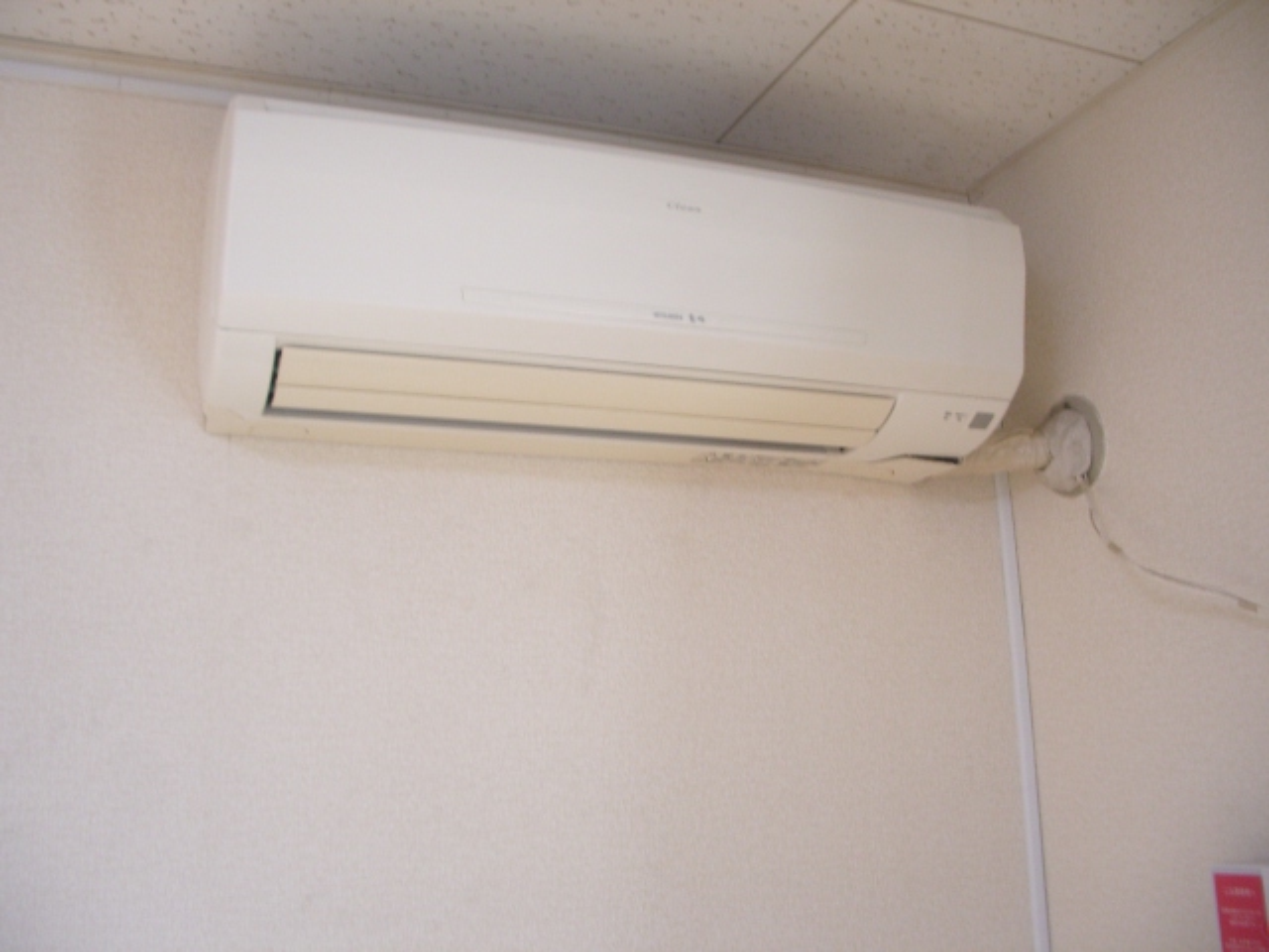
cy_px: 476
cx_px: 634
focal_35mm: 35
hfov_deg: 52.6
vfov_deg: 40.7
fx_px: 1283
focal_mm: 5.8
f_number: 2.6
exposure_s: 1/25
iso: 200
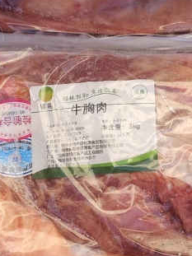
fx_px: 585
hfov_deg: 18.6
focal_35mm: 79
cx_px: 87
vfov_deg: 24.7
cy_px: 144
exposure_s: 1/226
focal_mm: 6.51
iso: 50
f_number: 1.57
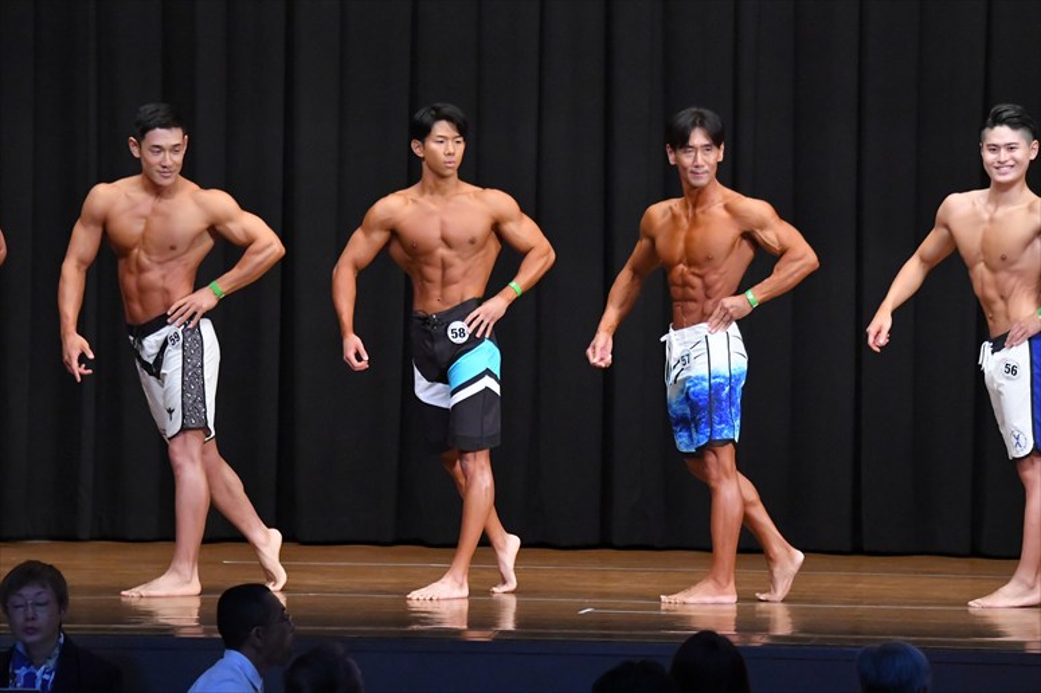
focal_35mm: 187
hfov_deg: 11.0
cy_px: 346
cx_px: 520
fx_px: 5405
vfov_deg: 7.3
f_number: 5.6
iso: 8000
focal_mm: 125
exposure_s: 1/400
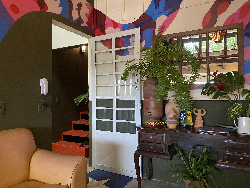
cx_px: 125
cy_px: 94
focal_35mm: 26
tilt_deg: +0.8
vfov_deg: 53.1
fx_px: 188
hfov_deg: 67.3
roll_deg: +0.5
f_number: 1.8
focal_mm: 4.25
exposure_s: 1/60
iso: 400
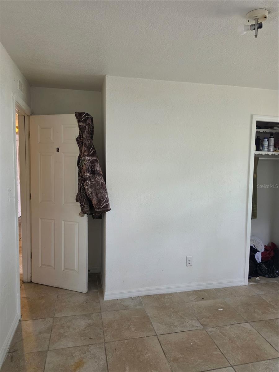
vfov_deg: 73.9
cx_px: 140
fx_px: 247
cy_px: 186
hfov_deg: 58.9
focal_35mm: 23
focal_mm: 6.5
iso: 400
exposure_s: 1/120
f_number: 1.4
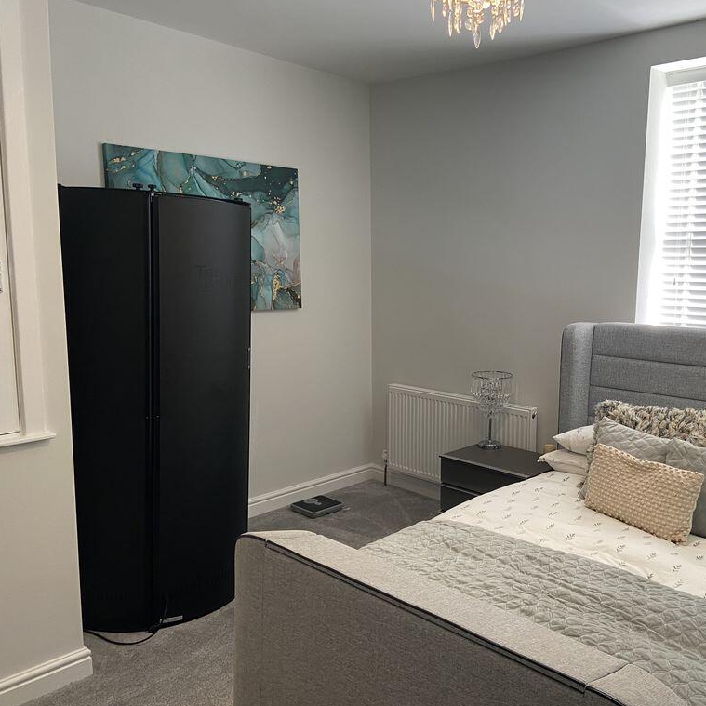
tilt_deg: -8.2
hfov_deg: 51.9
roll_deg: -1.1
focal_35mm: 31
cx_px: 450
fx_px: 715
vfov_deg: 52.5
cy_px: 354
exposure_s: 1/50
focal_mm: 4.25
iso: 100
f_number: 1.8
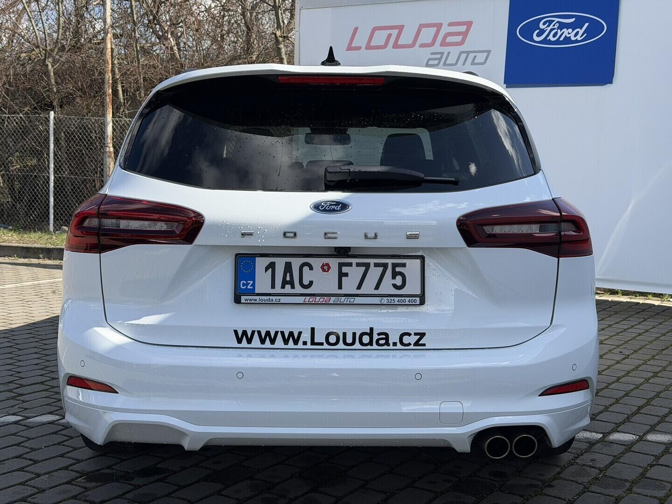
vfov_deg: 30.3
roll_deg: -0.7
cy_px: 252
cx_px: 336
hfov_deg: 39.7
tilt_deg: -5.4
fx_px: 932
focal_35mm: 48
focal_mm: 6.76
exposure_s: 1/3096
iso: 64
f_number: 1.78
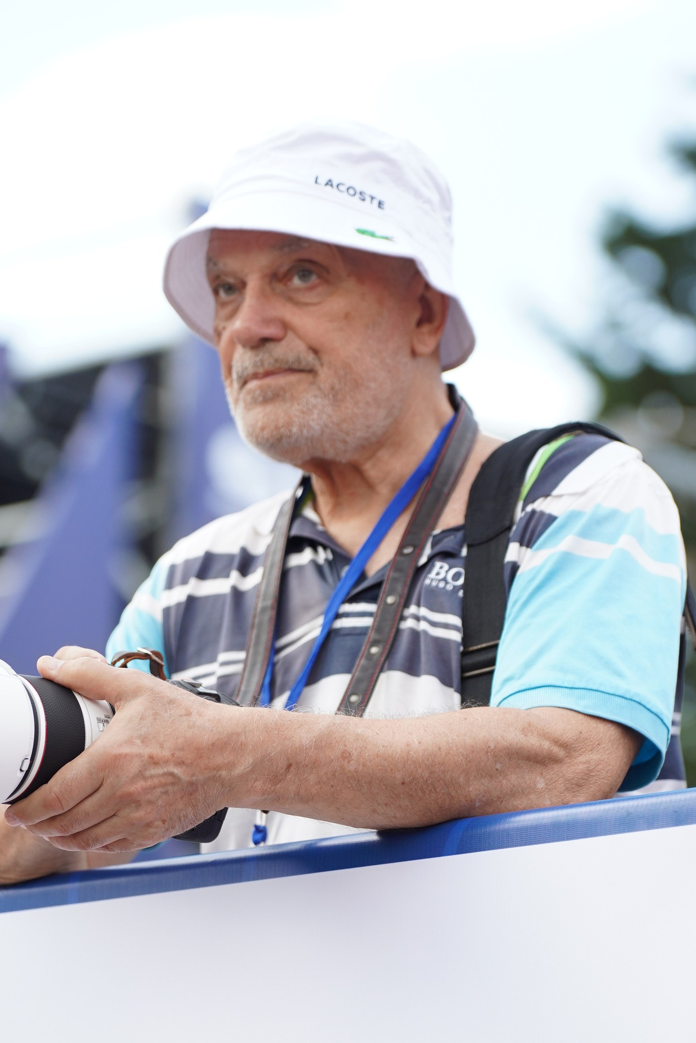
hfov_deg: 7.7
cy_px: 732
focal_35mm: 178
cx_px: 253
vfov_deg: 11.5
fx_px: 5161
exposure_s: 1/1250
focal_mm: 102
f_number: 2.8
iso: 400
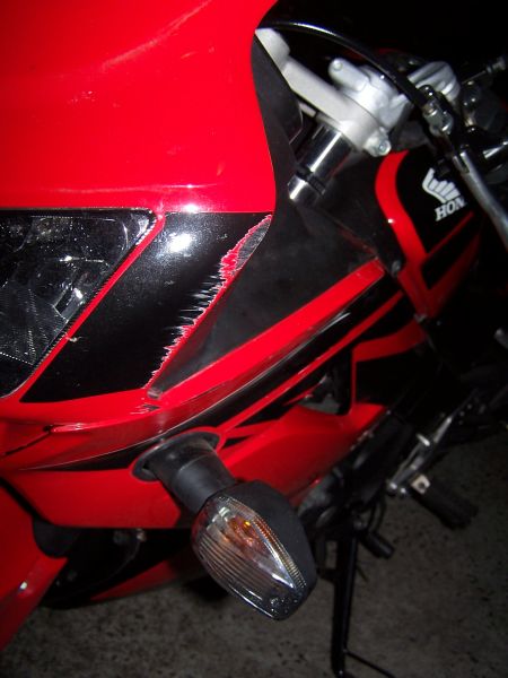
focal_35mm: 38
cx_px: 254
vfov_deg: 49.0
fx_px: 744
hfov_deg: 37.7
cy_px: 339
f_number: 2.8
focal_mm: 6.3
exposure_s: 1/60
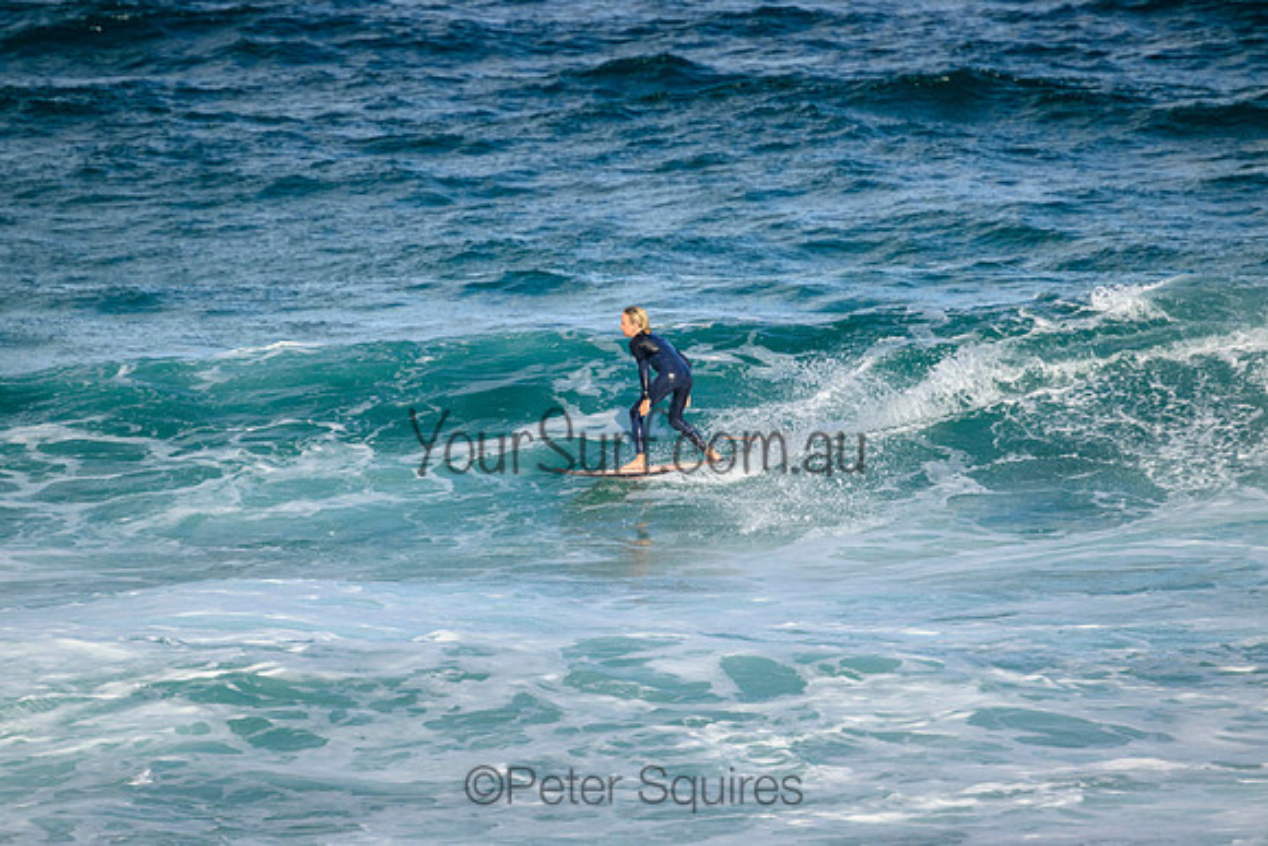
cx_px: 634
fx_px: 28183
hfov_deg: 2.6
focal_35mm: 800
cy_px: 423
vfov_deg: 1.7
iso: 1000
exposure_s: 1/1600
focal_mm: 800
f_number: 11
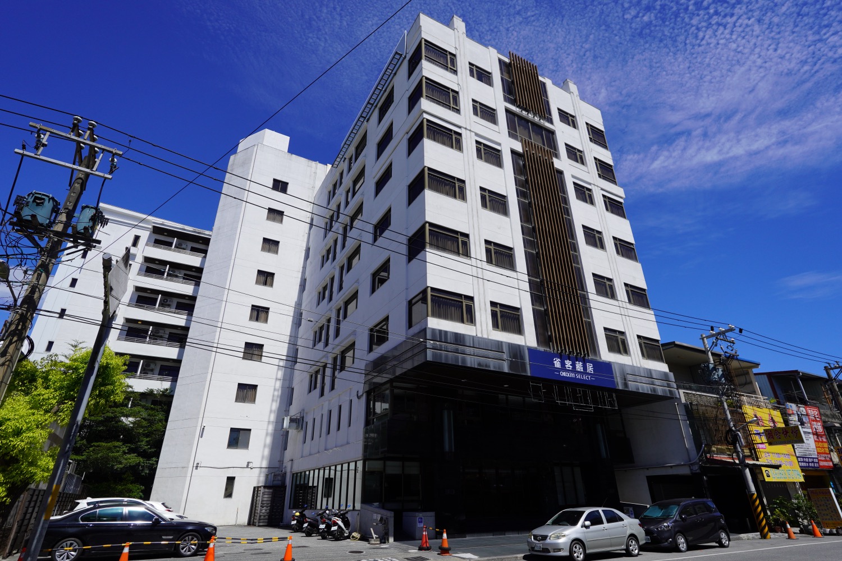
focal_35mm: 20
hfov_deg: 83.3
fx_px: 474
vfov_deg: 61.3
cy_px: 280
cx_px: 421
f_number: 5
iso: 100
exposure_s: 1/1000
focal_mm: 13.5
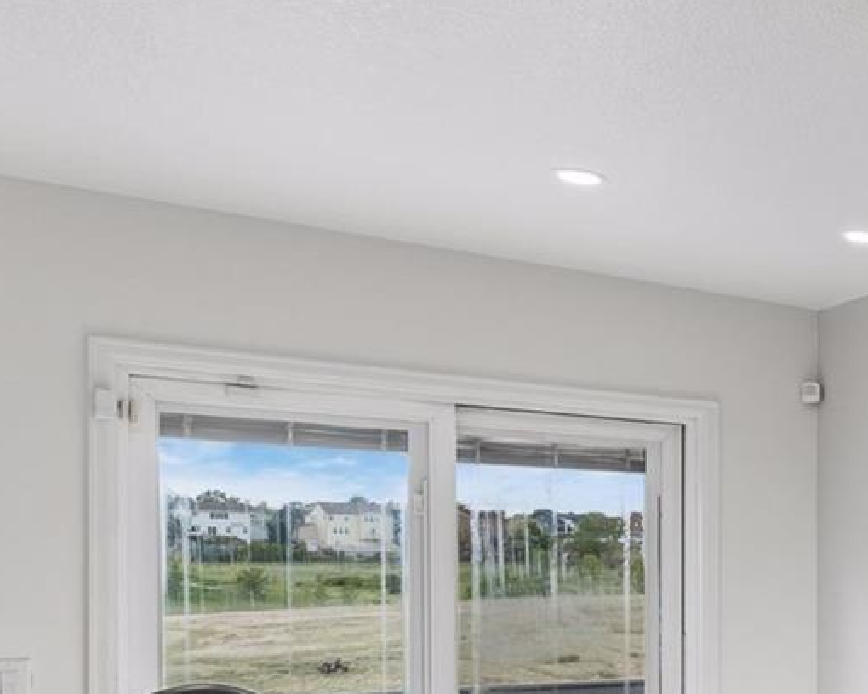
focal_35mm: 50
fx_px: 1284
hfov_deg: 26.8
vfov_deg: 29.0
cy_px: 628
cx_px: 1299
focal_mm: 17
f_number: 9
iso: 400
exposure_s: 1/25
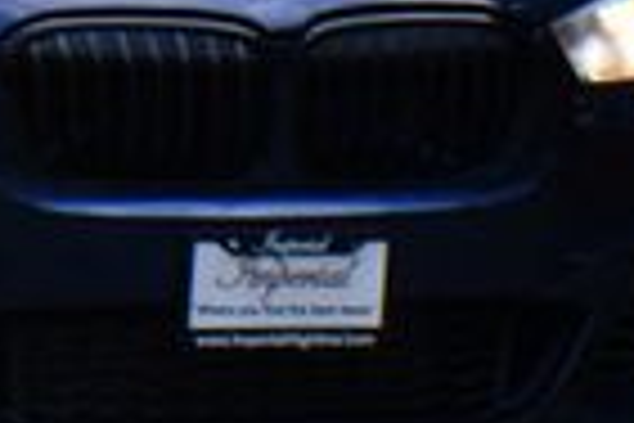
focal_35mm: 668
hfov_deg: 3.1
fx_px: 11763
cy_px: -238
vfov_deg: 2.1
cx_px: -306
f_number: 5.6
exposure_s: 1/250
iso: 280
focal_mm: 98
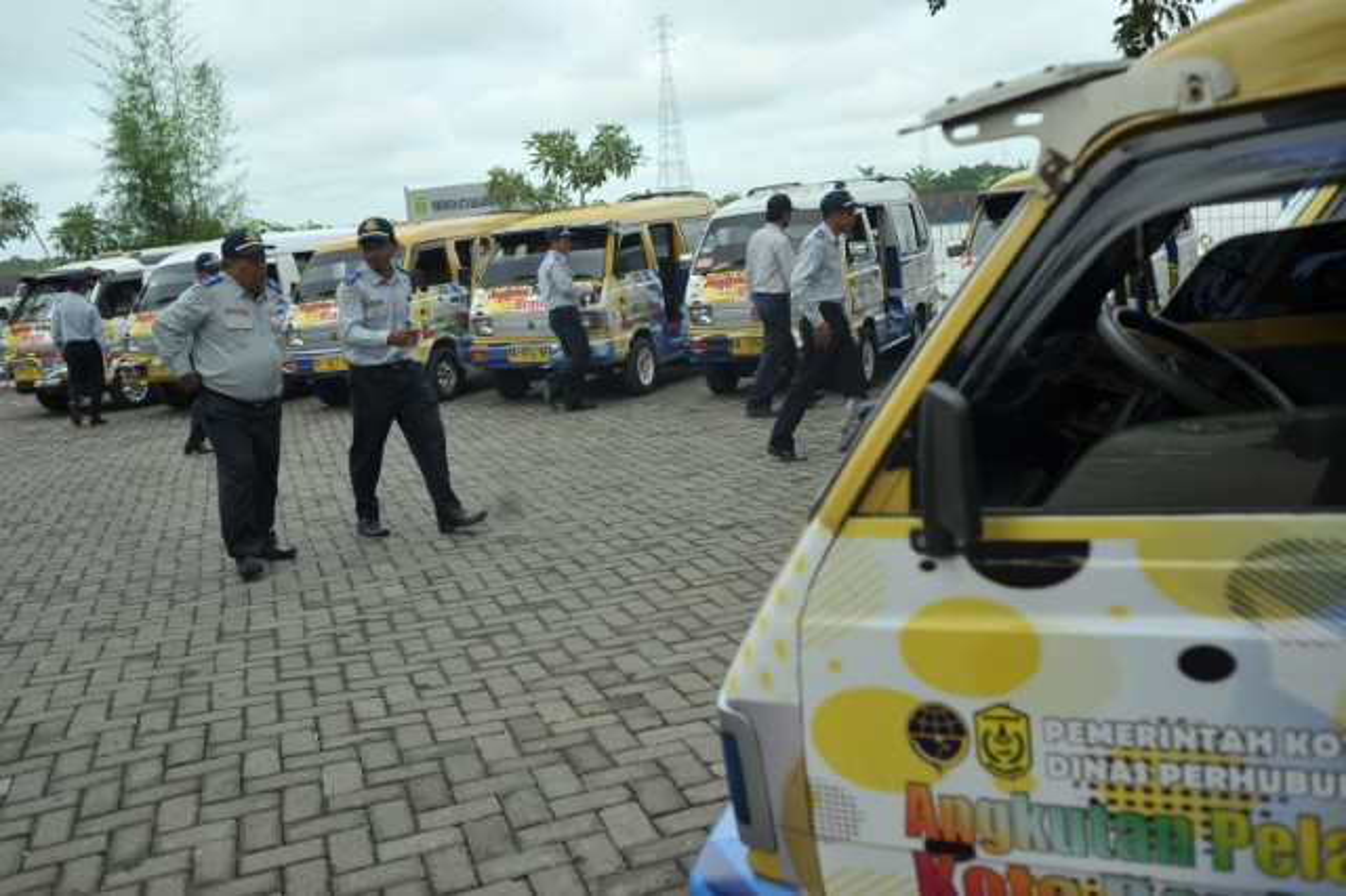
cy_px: 448
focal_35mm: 35
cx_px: 673
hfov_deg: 54.5
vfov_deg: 37.8
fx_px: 1308
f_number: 5.6
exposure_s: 1/800
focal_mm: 35
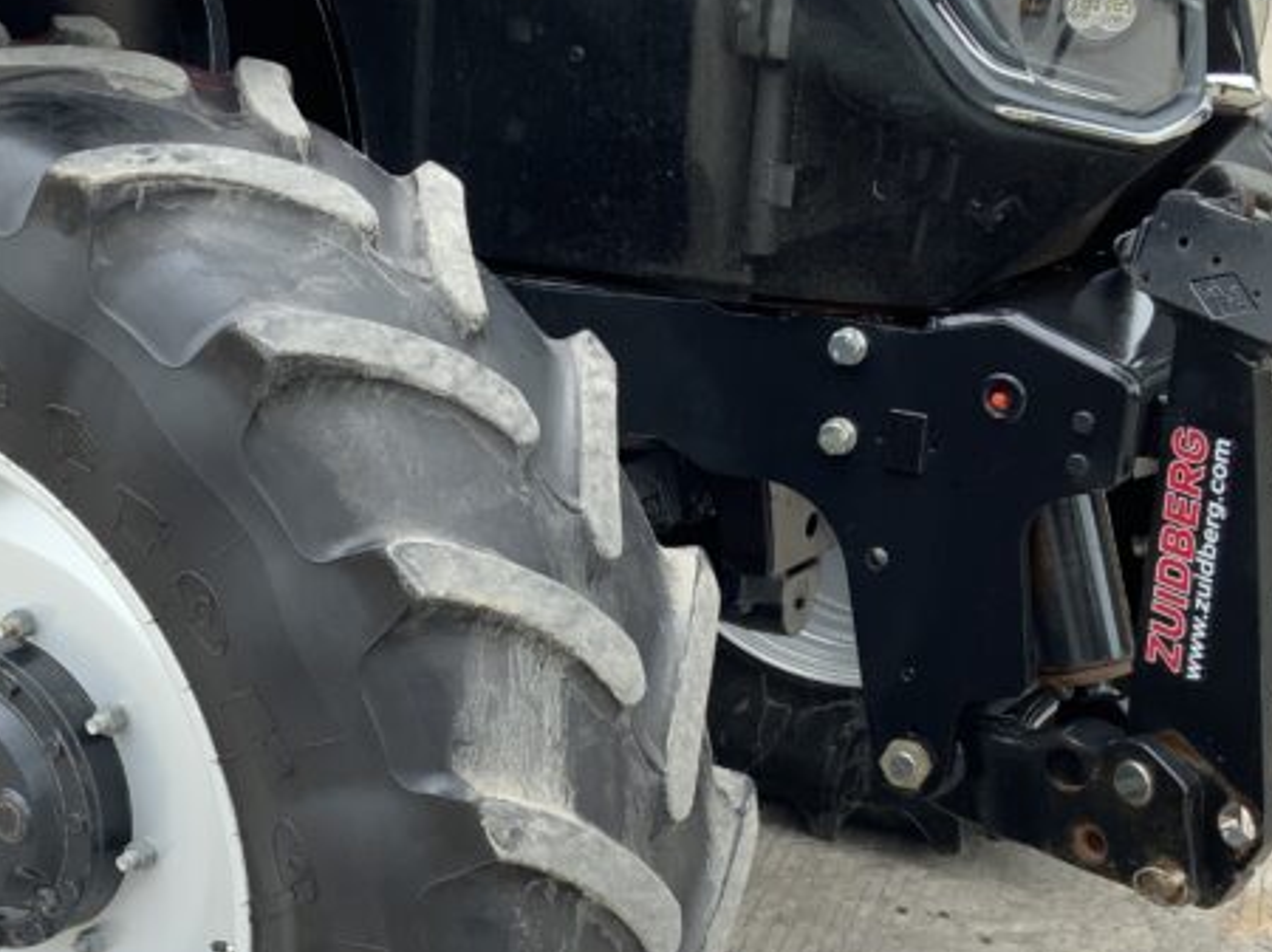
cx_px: 339
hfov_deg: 29.0
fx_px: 2424
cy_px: 678
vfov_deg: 22.1
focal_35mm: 66
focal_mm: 3
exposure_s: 1/222
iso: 16
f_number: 1.8
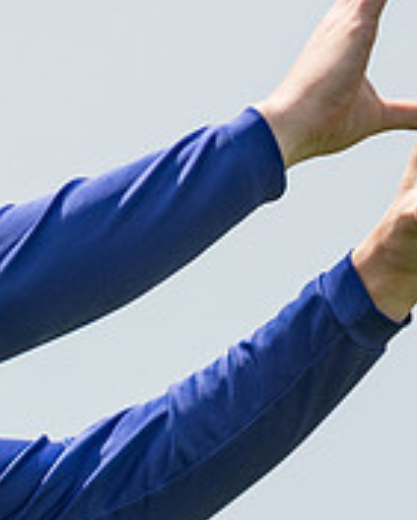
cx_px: -290
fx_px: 25340
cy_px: 521
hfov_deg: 0.9
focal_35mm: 1644
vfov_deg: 1.2
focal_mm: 300
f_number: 2.8
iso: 110
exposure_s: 1/3200
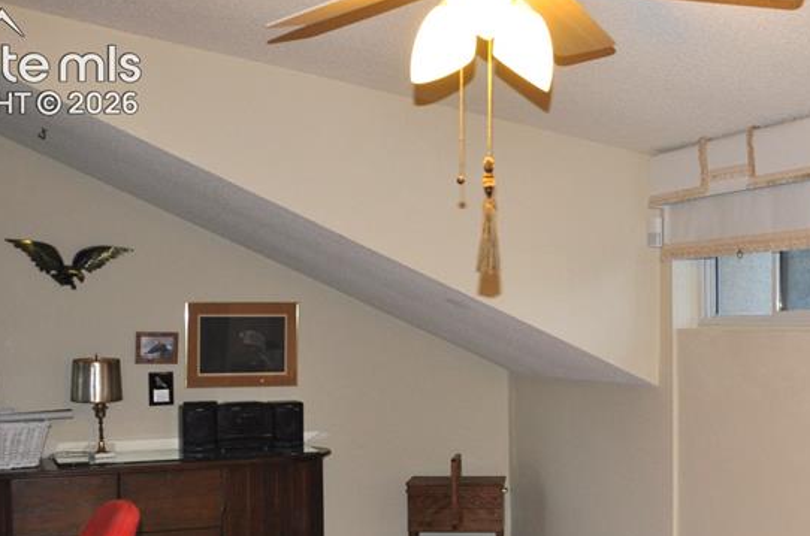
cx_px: 614
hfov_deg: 37.9
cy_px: 489
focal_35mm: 51
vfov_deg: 25.5
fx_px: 1145
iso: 400
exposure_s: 1/60
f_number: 3.5
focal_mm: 18
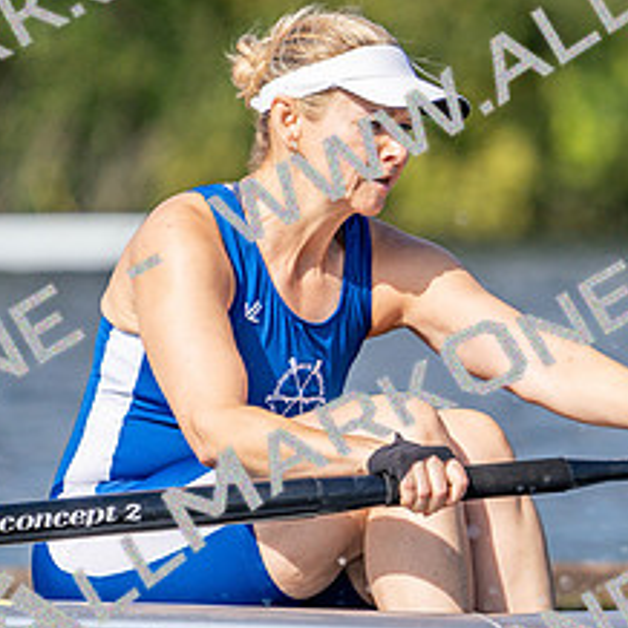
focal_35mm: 1046
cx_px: 565
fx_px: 21469
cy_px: 252
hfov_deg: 1.7
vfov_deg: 1.7
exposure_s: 1/1600
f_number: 6.3
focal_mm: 463
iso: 200
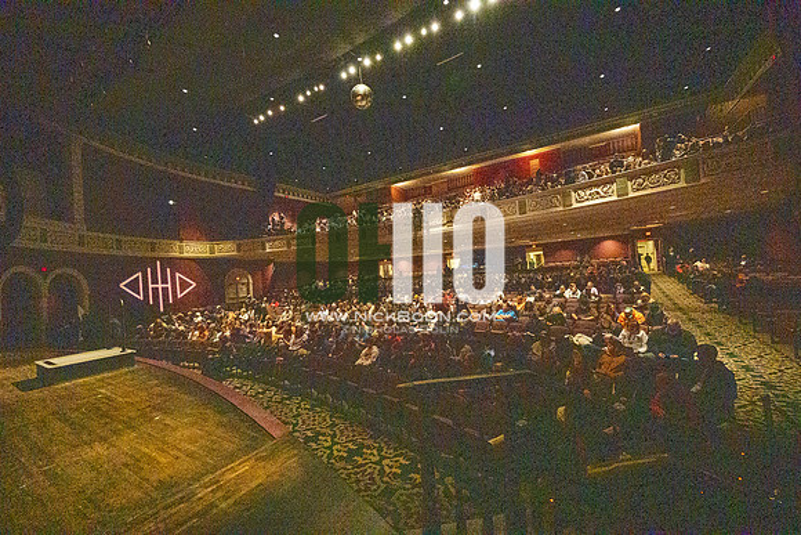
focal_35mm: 14
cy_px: 268
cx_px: 400
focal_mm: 14
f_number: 4
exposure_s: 1/500
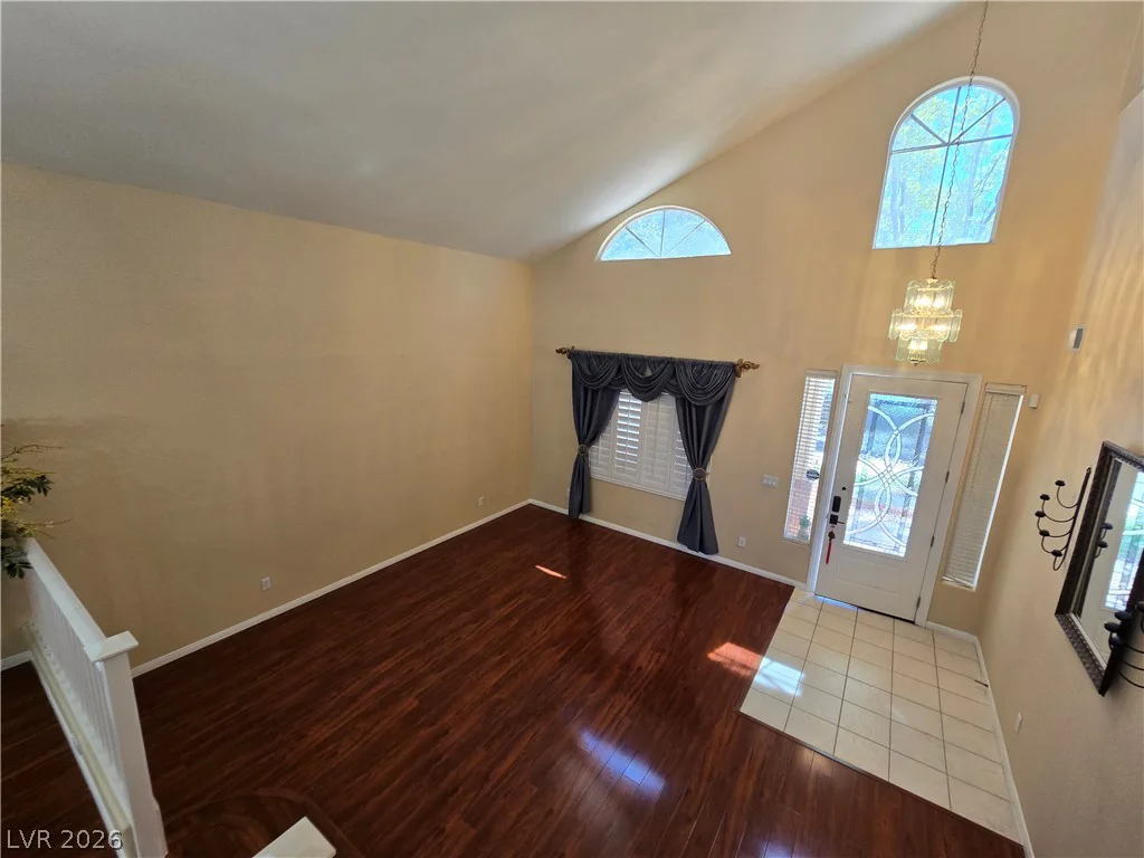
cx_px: 572
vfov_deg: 89.9
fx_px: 430
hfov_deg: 106.2
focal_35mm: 13
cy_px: 429
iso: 100
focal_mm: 2.2
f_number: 2.2
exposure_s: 1/60
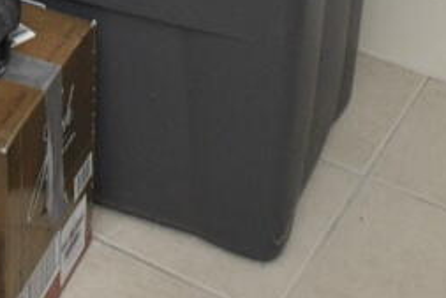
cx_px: -37
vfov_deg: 9.8
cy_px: -517
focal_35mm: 115
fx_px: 1425
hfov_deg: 17.2
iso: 200
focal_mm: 10
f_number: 3.5
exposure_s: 1/160
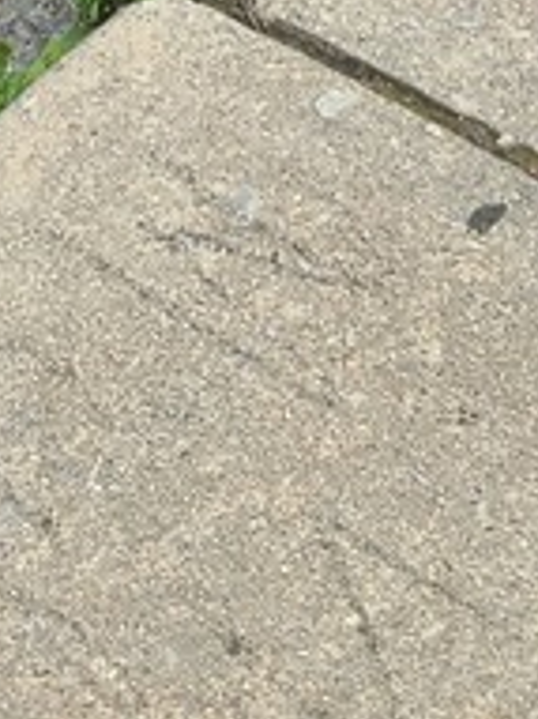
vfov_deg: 9.6
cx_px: 369
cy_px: -1476
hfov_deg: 9.4
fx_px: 3257
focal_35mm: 157
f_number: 1.8
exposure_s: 1/318
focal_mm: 7
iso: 16
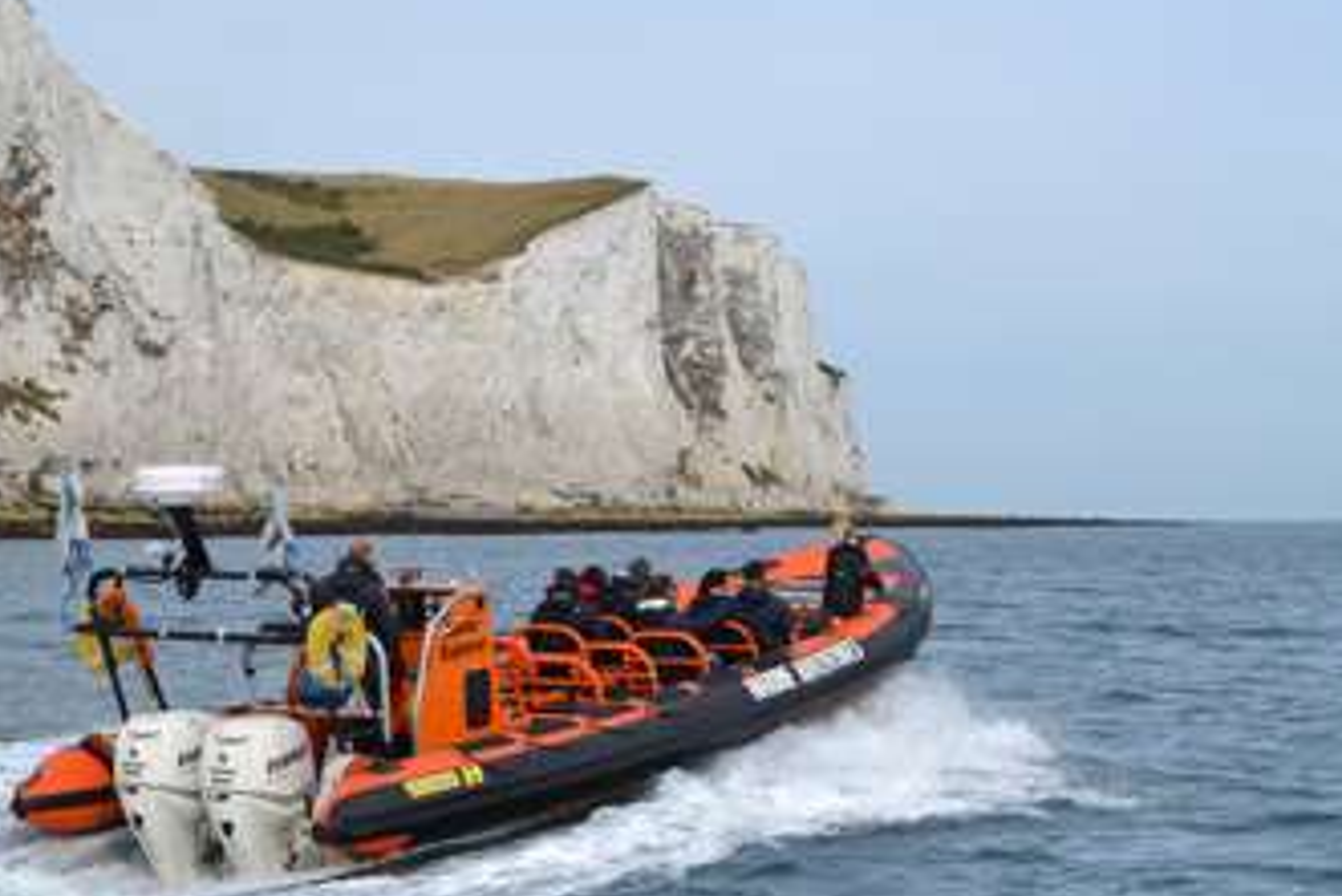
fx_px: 2983
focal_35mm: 80
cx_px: 555
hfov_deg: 25.3
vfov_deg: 17.1
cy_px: 458
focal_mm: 42
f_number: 8
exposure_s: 1/250
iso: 100
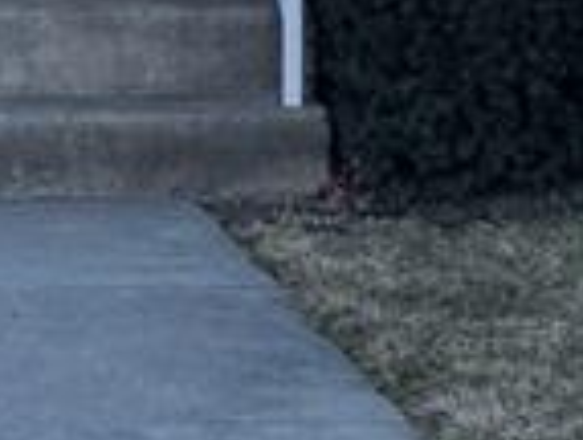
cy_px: -246
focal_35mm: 251
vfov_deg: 5.9
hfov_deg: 7.8
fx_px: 4238
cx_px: -10
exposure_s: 1/853
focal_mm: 6.76
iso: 80
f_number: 1.78
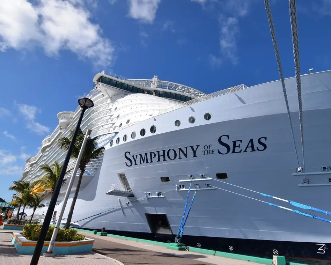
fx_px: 192
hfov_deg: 81.0
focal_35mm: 20
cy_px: 126
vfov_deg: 69.2
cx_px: 190
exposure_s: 1/500
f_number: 11
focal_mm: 11
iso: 200
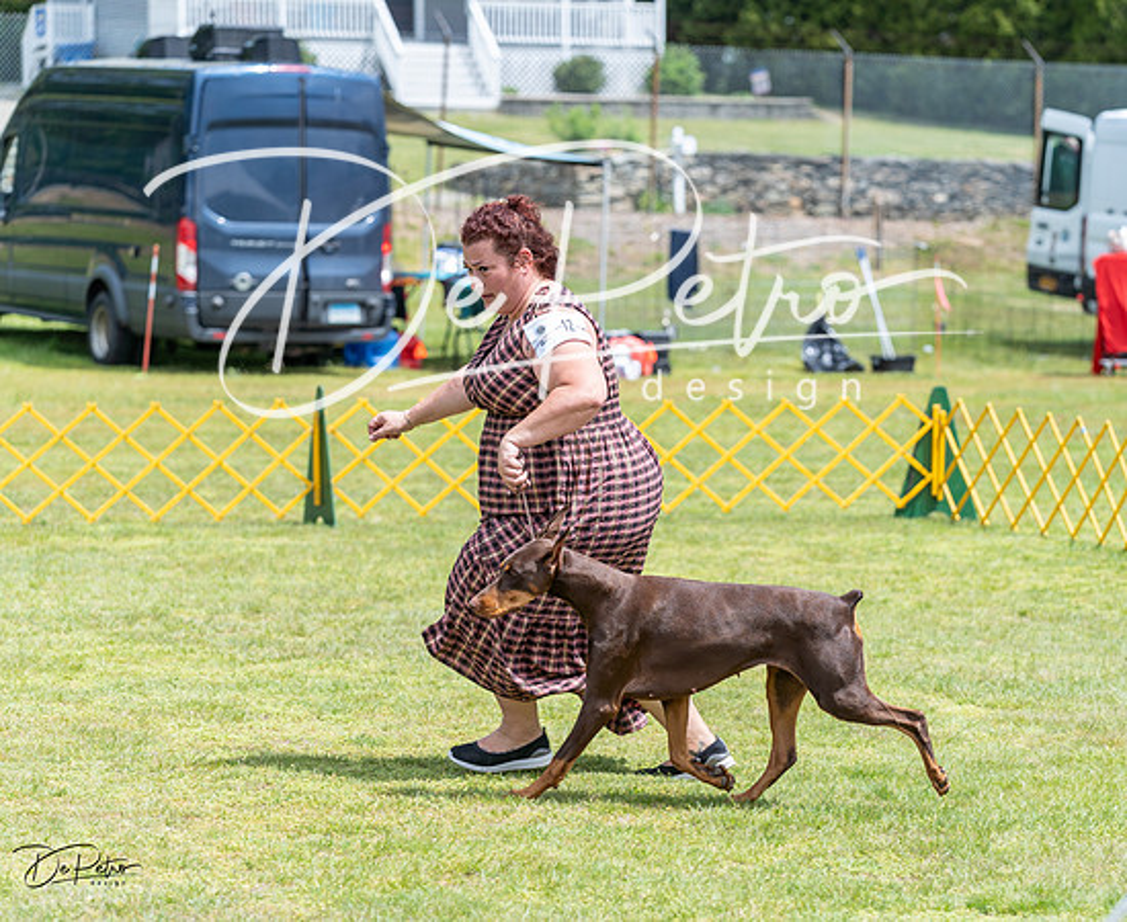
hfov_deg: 14.1
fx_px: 4537
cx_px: 697
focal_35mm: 135
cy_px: 463
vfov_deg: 11.6
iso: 100
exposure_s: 1/800
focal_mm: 116
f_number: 4
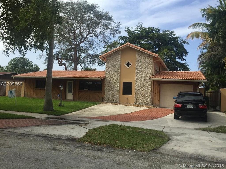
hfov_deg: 61.7
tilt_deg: +2.6
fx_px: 189
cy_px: 84
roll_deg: -2.6
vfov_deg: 48.2
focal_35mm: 29
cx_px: 113
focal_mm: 4.15
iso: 32
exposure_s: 1/1883
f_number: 2.2
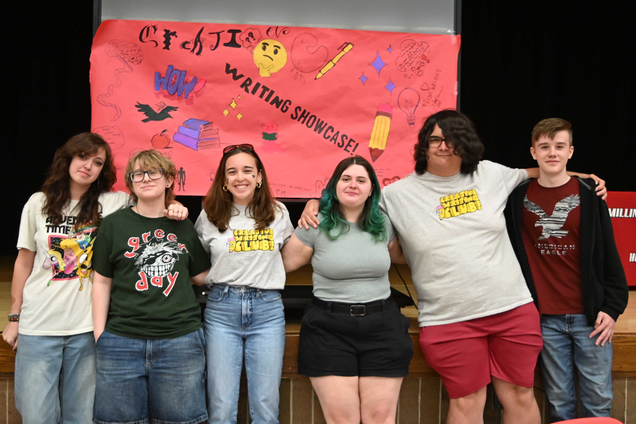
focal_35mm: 42
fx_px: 742
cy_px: 212
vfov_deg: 31.9
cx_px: 318
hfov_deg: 46.4
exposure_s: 1/125
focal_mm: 28
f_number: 4.2
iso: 2800
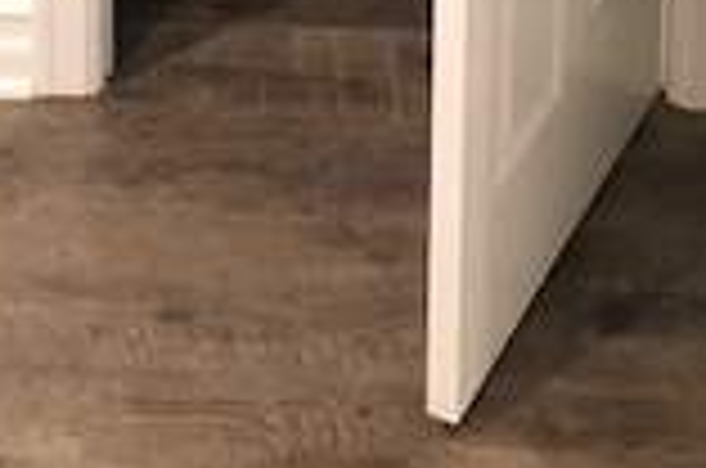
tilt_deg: -7.5
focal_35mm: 119
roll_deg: +0.9
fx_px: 2329
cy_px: -824
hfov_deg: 16.9
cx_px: 13
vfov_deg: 9.5
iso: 100
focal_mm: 4
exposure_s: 1/15
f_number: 1.8
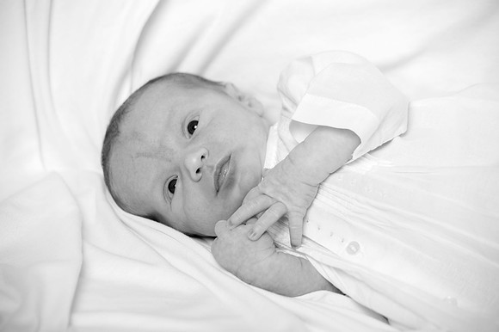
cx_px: 250
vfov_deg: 6.9
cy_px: 166
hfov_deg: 10.3
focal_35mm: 200
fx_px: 2771
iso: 200
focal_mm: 200
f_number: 5.6
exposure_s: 1/160
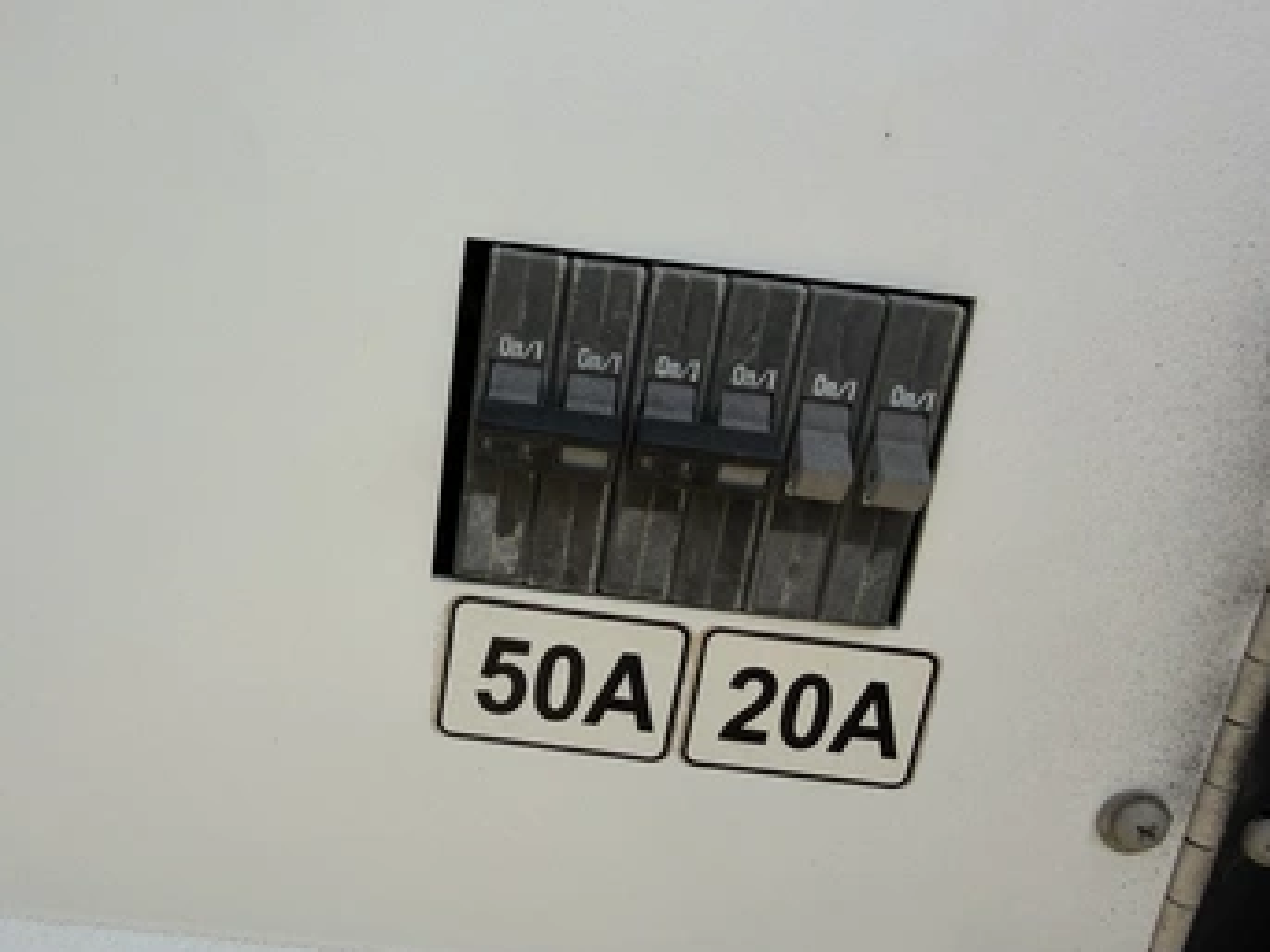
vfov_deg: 49.5
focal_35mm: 28
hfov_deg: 63.4
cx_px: 607
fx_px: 1027
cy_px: 404
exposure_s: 1/838
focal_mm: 2.22
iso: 16
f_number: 2.2
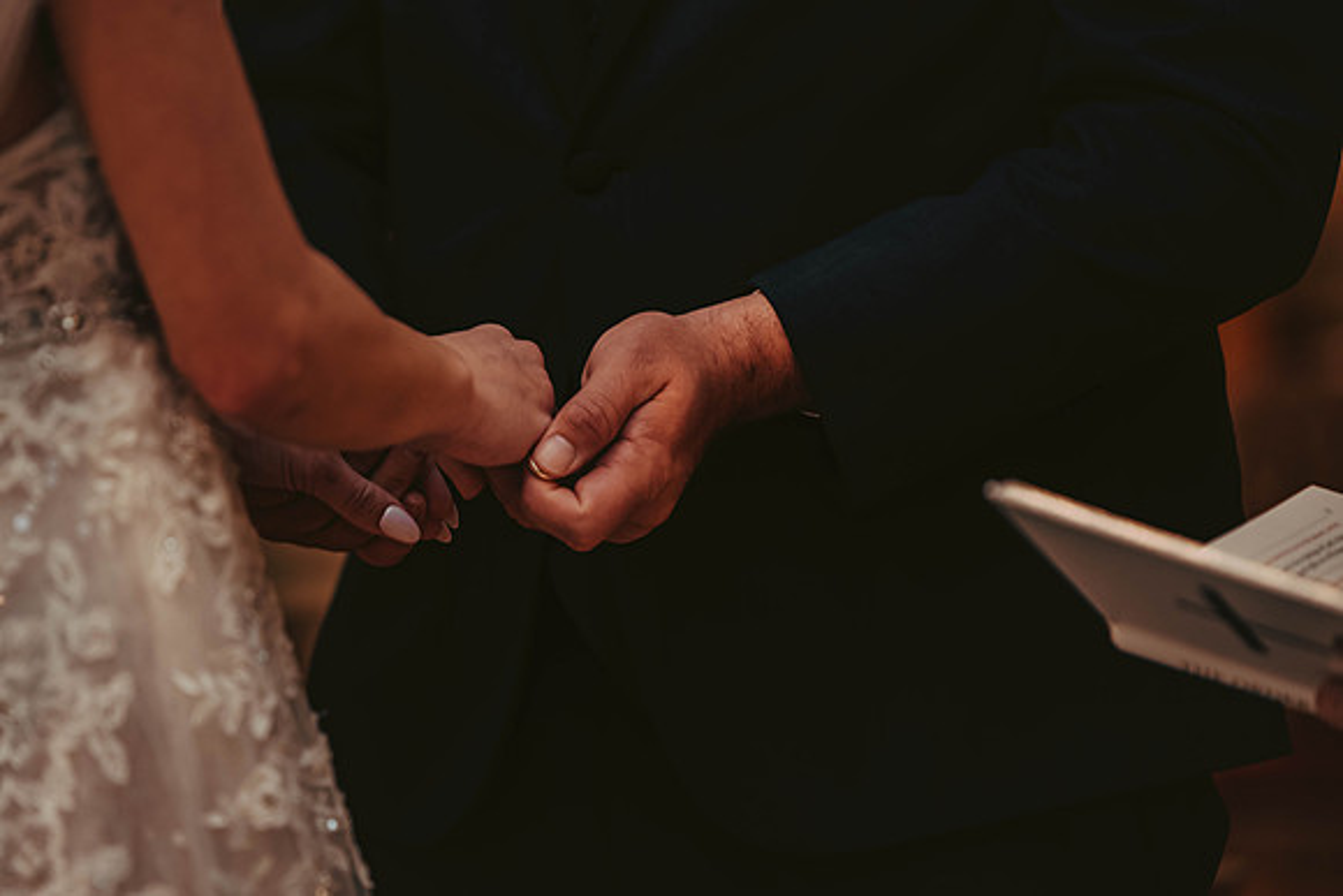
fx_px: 8890
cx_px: 543
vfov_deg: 5.8
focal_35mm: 238
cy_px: 460
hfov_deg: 8.6
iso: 800
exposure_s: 1/80
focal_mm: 200
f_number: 2.8
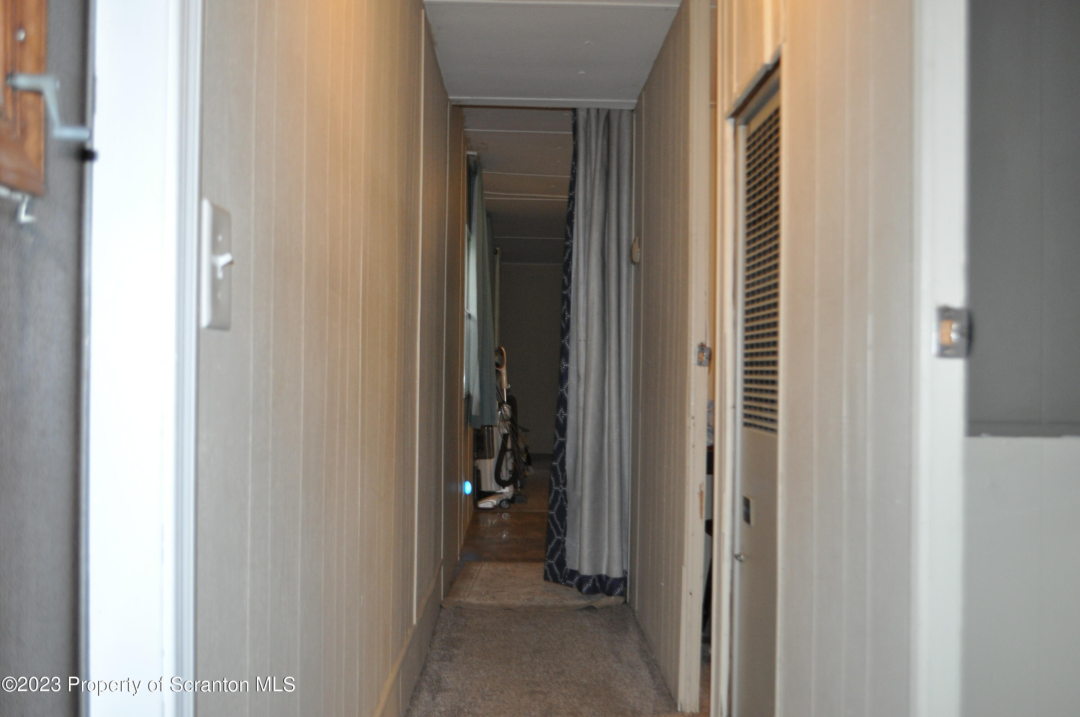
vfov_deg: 36.8
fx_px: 1079
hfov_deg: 53.2
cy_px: 358
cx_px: 540
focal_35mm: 36
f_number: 4
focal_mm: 24
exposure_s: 1/60
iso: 800
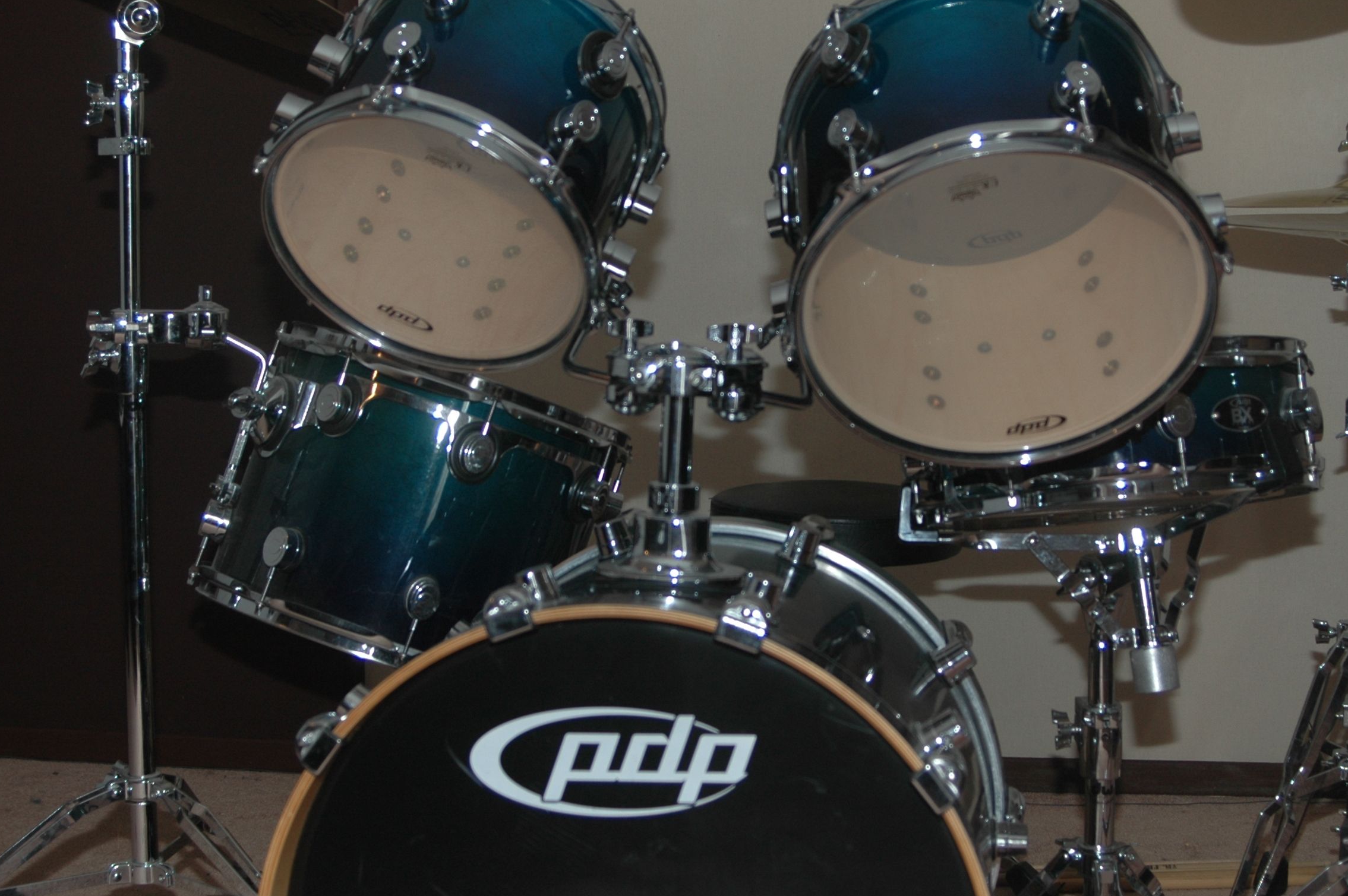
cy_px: 391
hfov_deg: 34.7
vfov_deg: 23.5
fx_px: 2157
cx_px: 717
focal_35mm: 58
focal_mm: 29
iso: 200
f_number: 4
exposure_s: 1/60
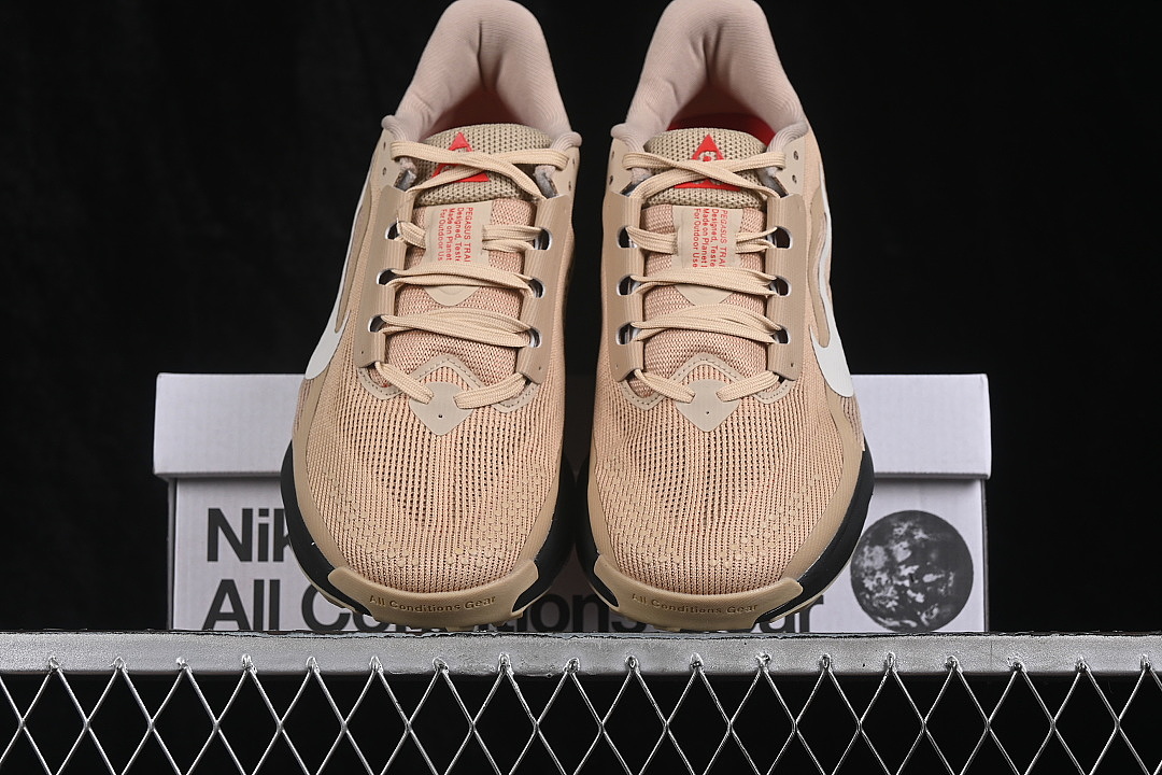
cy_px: 388
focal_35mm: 75
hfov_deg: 27.0
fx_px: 2421
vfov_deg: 18.2
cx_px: 581
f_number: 8
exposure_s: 1/80
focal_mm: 50
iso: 160
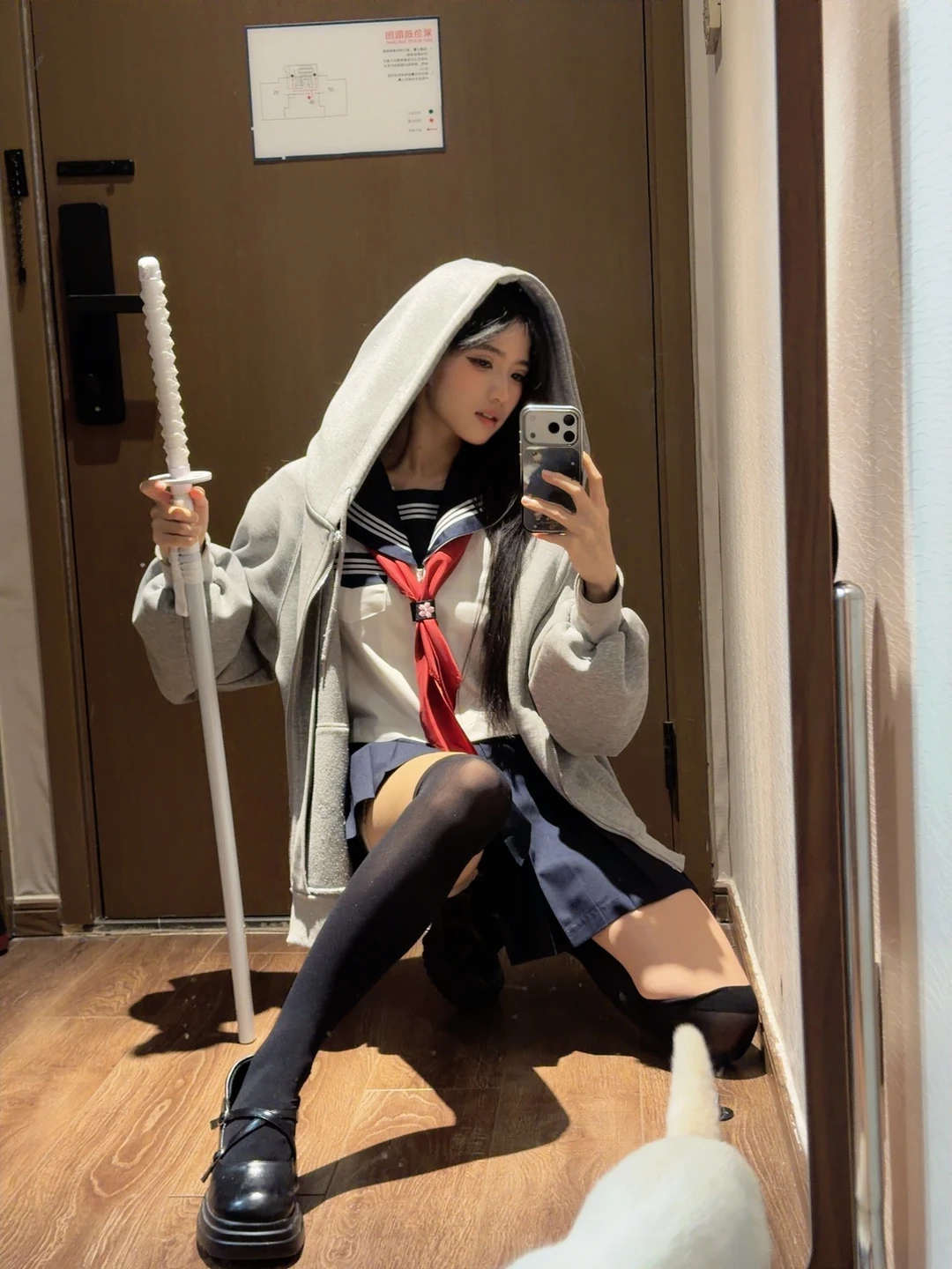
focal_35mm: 48
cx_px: 476
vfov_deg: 39.7
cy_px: 634
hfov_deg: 30.3
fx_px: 1760
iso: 320
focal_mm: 6.76
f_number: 1.78
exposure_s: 1/33
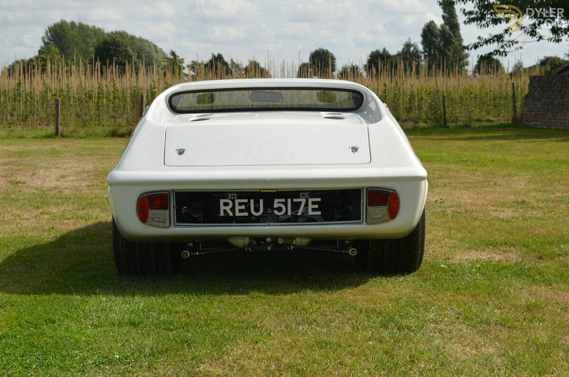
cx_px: 284
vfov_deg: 16.5
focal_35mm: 82
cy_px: 188
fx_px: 1301
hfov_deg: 24.7
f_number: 11
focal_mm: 55
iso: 100
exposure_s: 1/200
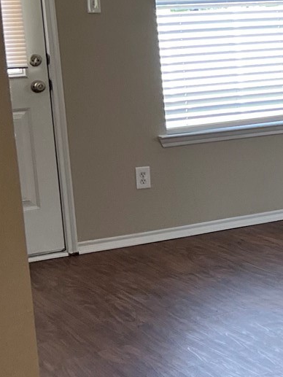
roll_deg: +2.8
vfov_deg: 19.0
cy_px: 125
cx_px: 556
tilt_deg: -7.5
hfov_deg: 12.7
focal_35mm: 103
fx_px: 1122
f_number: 1.5
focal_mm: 5.7
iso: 125
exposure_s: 1/120
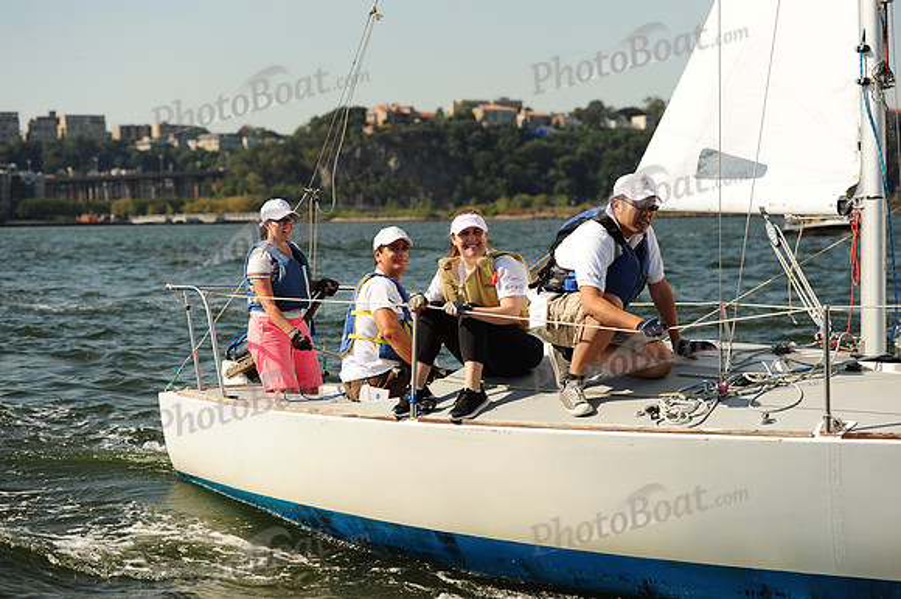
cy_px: 300
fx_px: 2126
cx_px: 450
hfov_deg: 23.9
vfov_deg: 16.1
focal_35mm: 85
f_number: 4.5
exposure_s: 1/1250
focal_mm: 85
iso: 320
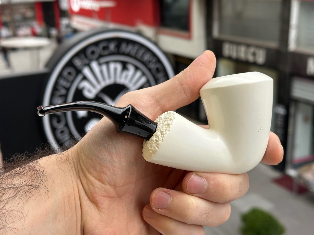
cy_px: 118
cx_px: 157
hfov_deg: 39.7
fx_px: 435
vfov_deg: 30.3
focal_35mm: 48
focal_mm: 6.86
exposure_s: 1/268
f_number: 1.78
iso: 64
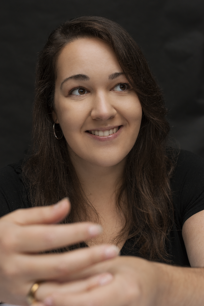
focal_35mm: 52
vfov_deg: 38.2
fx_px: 443
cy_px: 153
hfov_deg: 25.9
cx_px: 102
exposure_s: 1/100
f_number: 4
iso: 400
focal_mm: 35
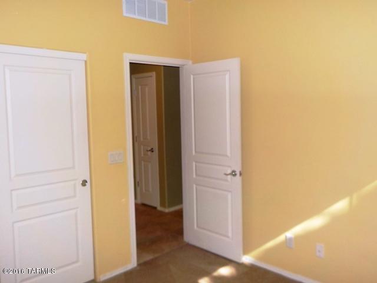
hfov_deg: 60.0
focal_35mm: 30
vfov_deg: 46.8
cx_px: 188
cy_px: 142
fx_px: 327
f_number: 3.3
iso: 200
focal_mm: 4.1
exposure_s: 1/30
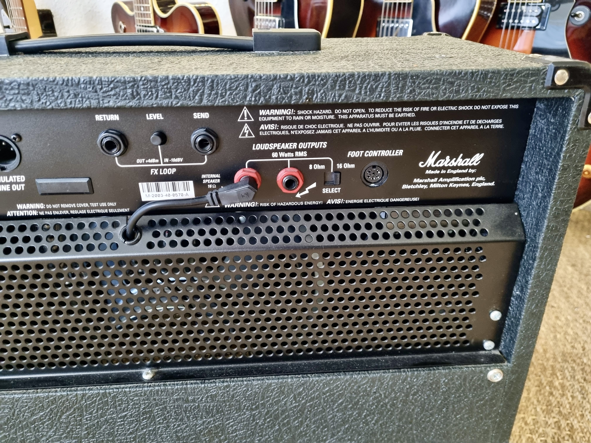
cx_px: 296
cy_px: 222
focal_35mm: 26
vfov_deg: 53.1
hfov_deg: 67.3
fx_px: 444
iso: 640
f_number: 1.8
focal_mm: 5.4
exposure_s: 1/33
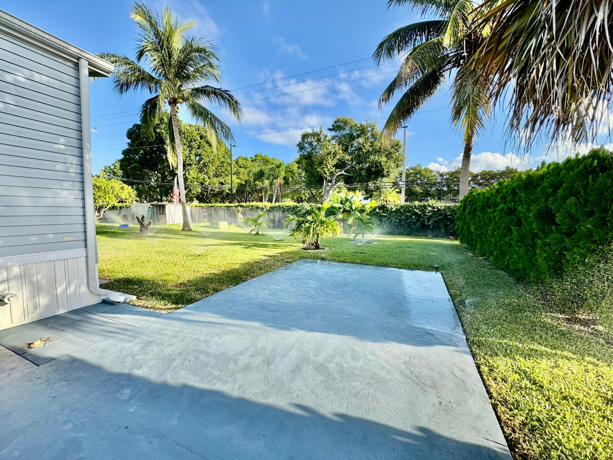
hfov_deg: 102.1
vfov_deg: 85.7
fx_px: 248
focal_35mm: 14
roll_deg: -1.0
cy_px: 230
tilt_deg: -4.5
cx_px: 306
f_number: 2.2
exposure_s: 1/482
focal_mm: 2.22
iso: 40
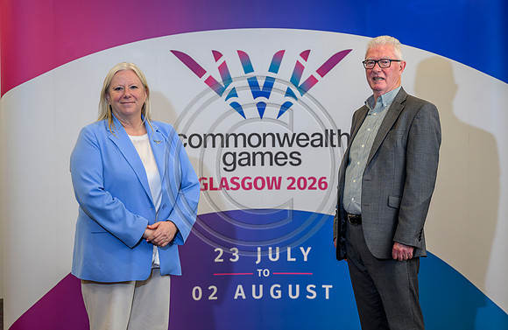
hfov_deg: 23.4
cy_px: 153
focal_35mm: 88
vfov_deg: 15.3
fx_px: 1229
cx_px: 267
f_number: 4
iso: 800
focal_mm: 83
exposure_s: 1/125
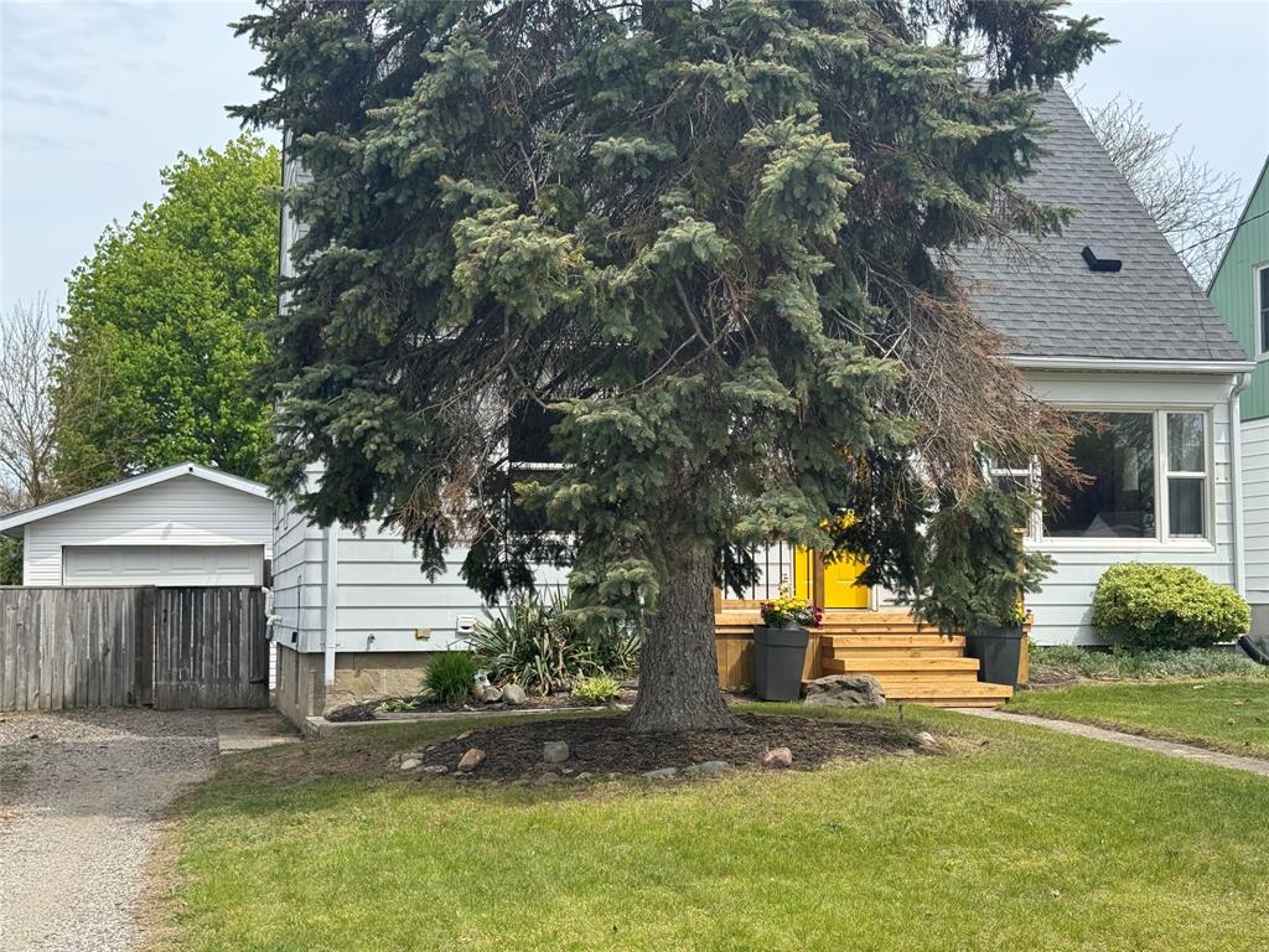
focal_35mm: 48
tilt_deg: +4.6
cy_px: 476
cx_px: 634
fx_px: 1760
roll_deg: +0.5
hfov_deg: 39.7
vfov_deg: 30.3
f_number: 1.78
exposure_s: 1/2959
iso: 64
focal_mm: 6.76
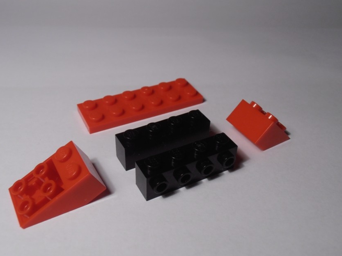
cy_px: 131
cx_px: 164
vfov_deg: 35.9
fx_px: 395
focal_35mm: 40
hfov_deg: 46.8
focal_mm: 6.61
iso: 80
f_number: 3.9
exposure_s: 1/50
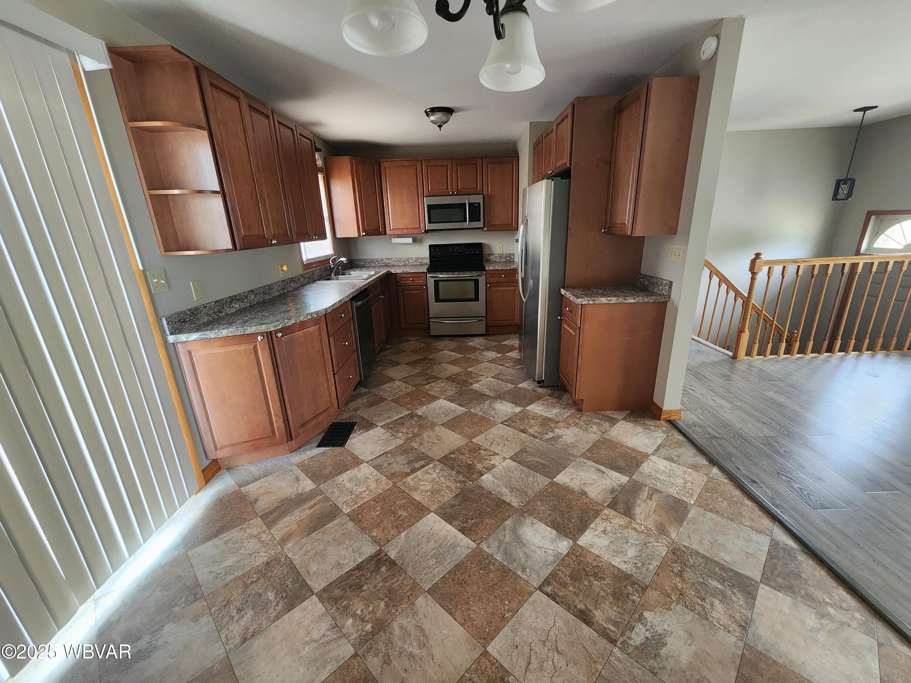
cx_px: 456
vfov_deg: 89.9
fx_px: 342
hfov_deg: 106.2
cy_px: 342
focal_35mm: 13
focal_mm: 2.2
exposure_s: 1/40
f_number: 2.2
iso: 320
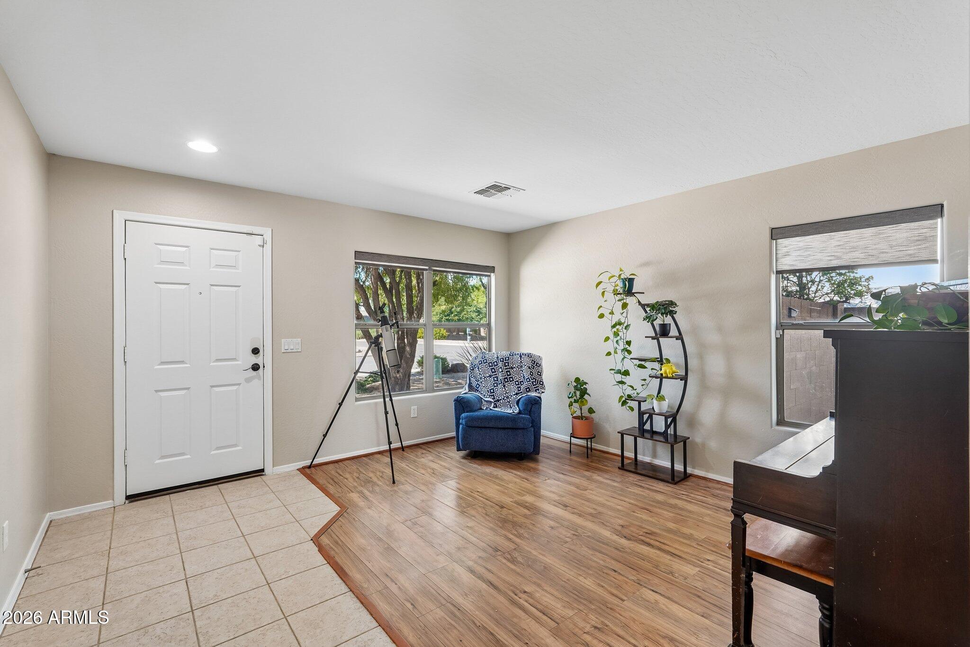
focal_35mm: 16
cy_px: 324
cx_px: 485
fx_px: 445
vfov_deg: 72.0
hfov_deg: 95.0
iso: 400
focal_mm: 16.5
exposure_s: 1/25
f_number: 8
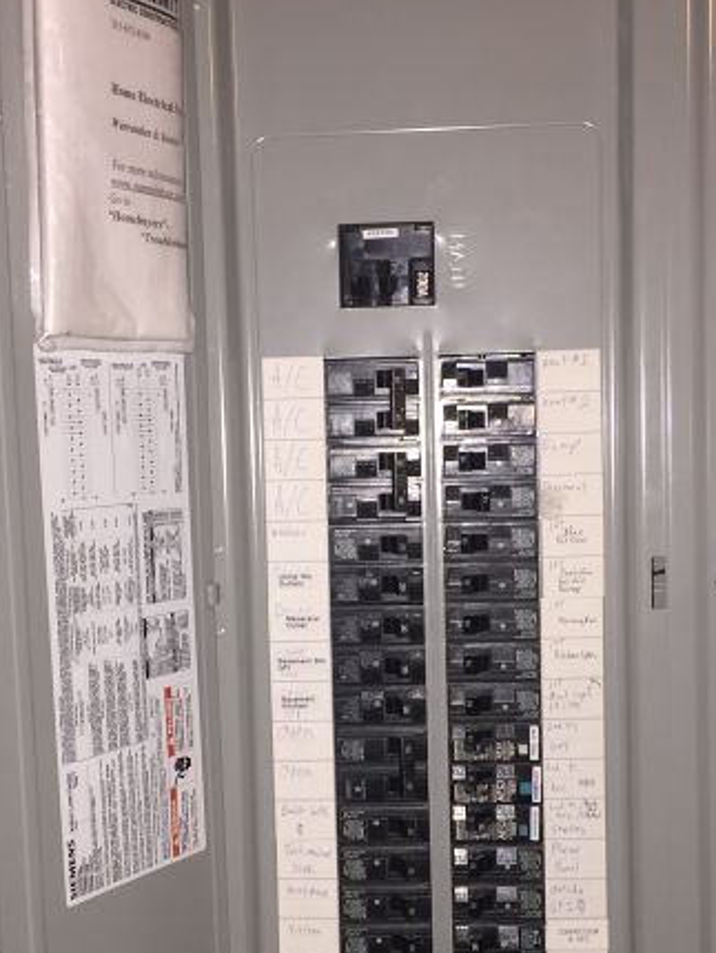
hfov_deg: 26.6
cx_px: 339
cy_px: 561
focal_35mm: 55
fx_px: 1515
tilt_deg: -4.1
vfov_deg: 34.8
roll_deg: +1.7
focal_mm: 4.15
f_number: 2.2
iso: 50
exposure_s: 1/16
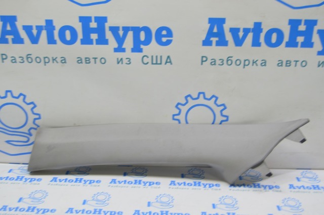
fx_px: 404
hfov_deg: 43.7
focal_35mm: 45
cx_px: 162
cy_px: 108
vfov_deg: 29.8
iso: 400
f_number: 5.6
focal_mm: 30
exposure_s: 1/20
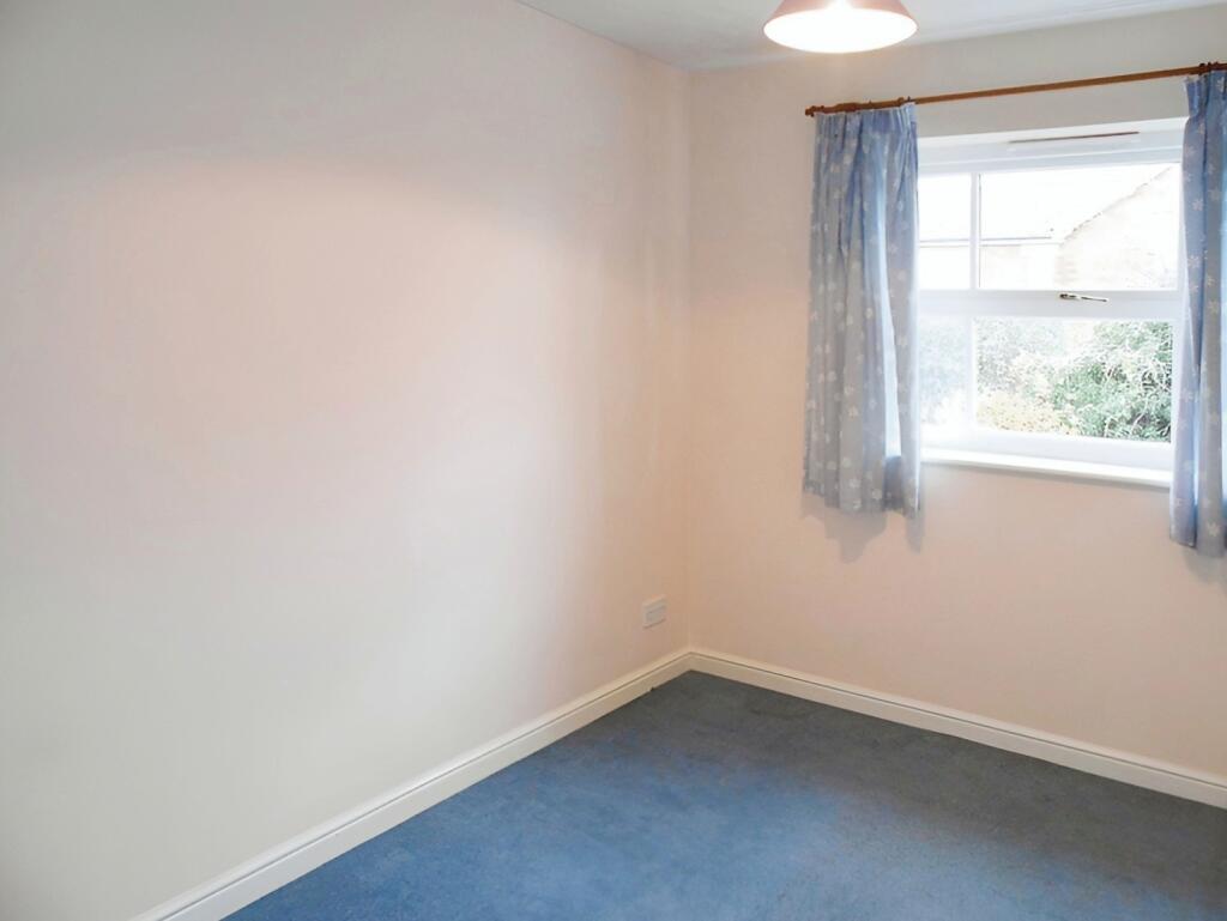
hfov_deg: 67.3
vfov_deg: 53.1
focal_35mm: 26
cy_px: 460
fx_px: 922
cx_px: 614
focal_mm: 4.6
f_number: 3.5
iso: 400
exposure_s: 1/30
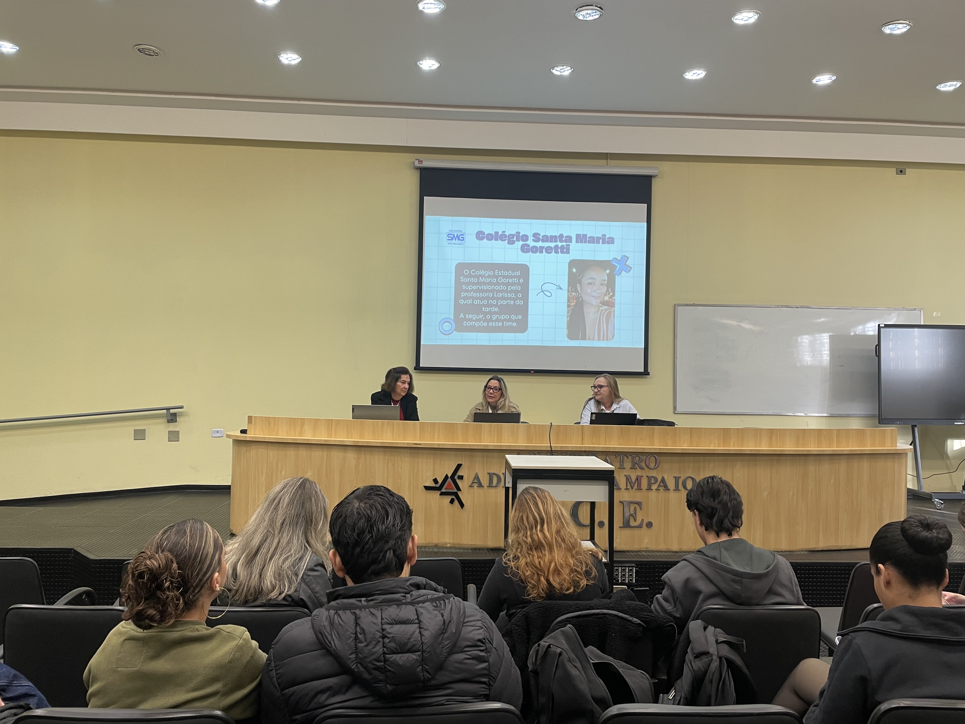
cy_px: 362
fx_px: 725
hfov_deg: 67.3
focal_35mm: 26
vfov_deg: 53.1
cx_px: 482
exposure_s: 1/60
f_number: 1.6
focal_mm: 4.2
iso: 80
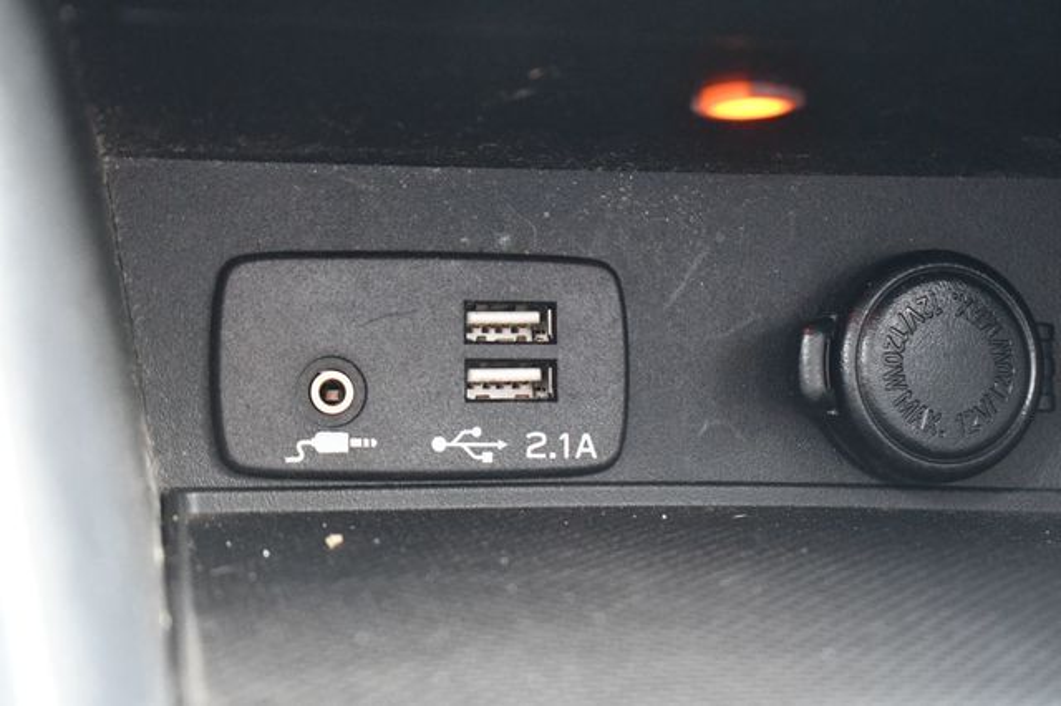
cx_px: 530
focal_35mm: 82
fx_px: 2415
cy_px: 353
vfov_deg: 16.6
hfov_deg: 24.8
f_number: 5.6
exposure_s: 1/60
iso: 6400
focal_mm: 55
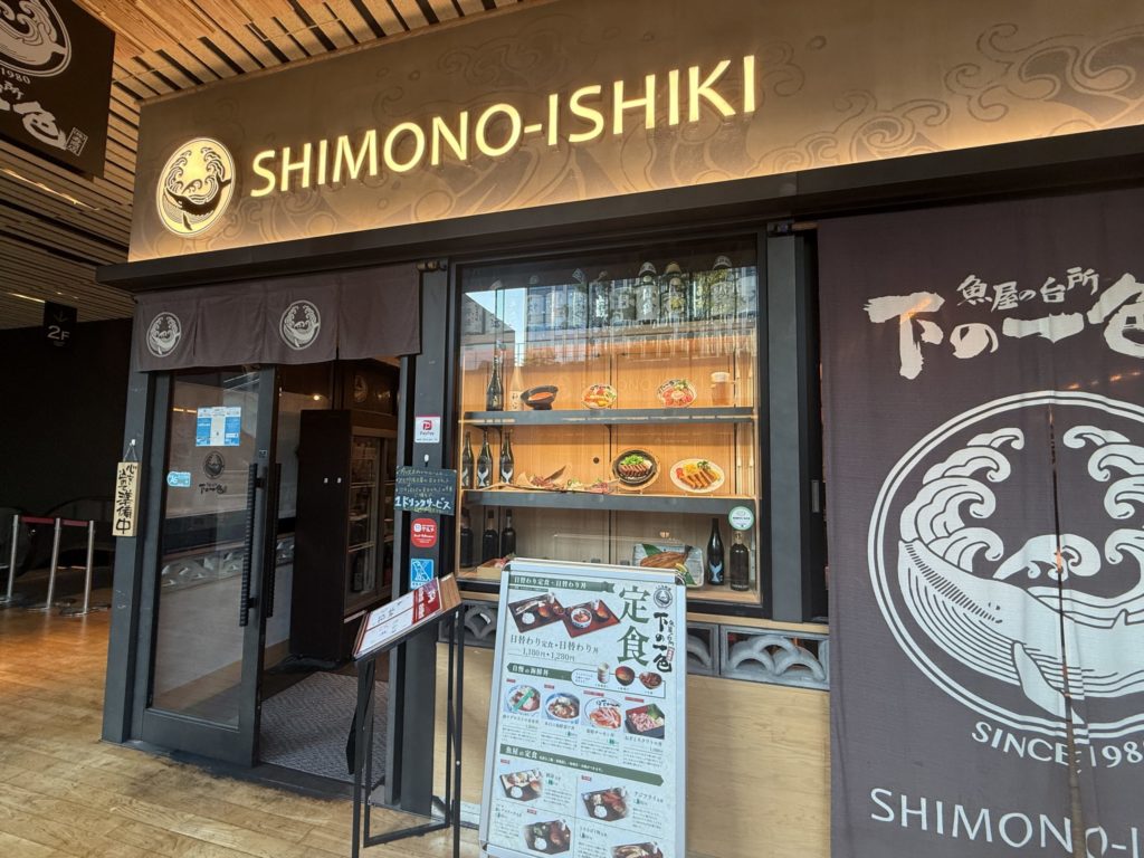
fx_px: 463
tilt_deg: +4.3
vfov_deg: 85.7
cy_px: 429
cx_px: 572
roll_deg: -0.8
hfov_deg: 102.1
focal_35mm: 14
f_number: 2.2
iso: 200
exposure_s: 1/120
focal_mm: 2.22
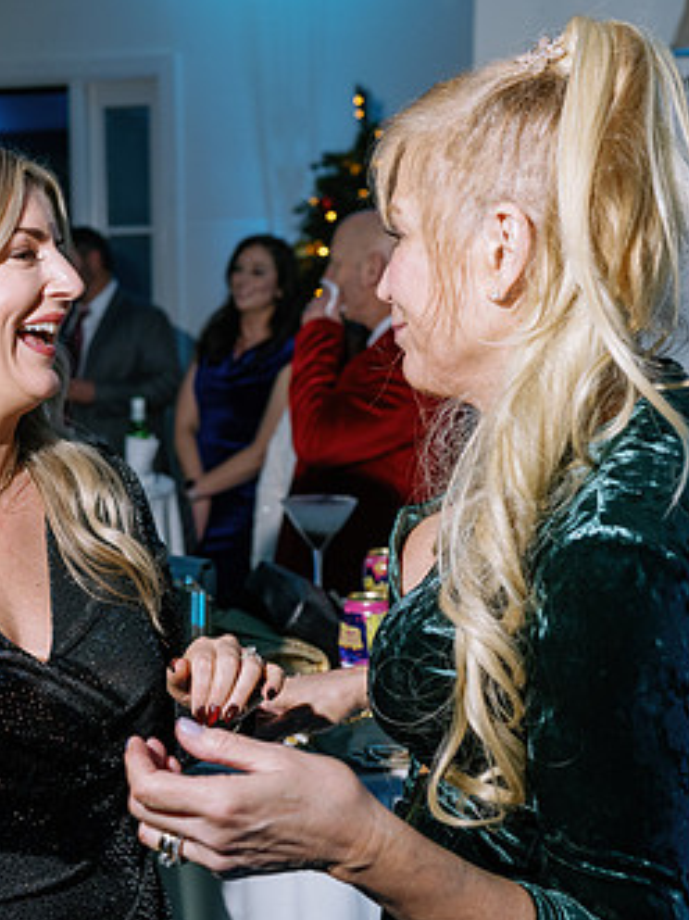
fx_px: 1567
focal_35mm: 59
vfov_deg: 32.6
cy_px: 532
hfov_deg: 24.7
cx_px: 239
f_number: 4
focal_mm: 35
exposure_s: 1/125
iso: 800
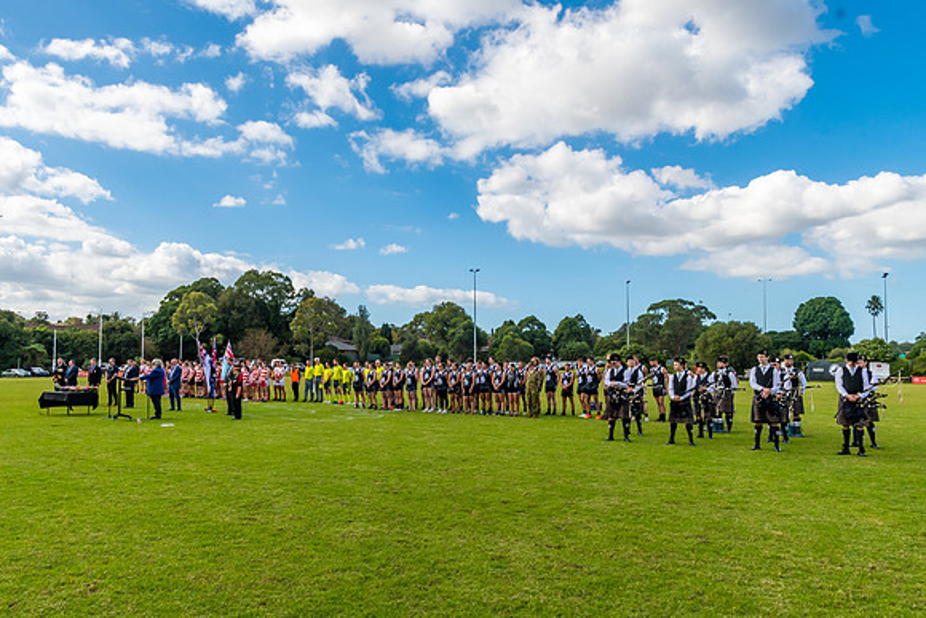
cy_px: 331
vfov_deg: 49.5
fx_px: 669
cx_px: 424
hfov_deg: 69.3
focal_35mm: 26
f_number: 11
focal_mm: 16
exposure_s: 1/500
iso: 400
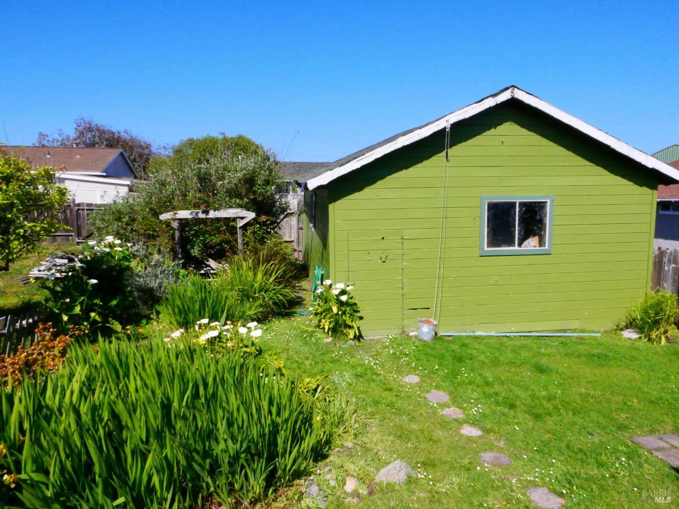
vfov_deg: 56.8
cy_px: 254
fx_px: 471
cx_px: 340
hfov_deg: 71.6
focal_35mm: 24
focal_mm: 10.9
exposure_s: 1/1000
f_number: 16
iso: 1600
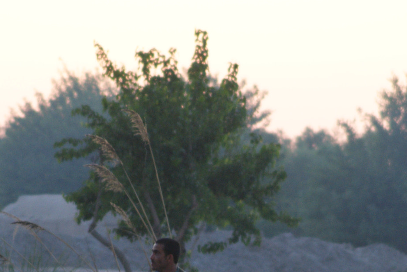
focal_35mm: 668
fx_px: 7562
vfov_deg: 2.1
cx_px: 208
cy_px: 263
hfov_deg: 3.1
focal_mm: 200
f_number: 5.6
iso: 400
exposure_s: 1/20
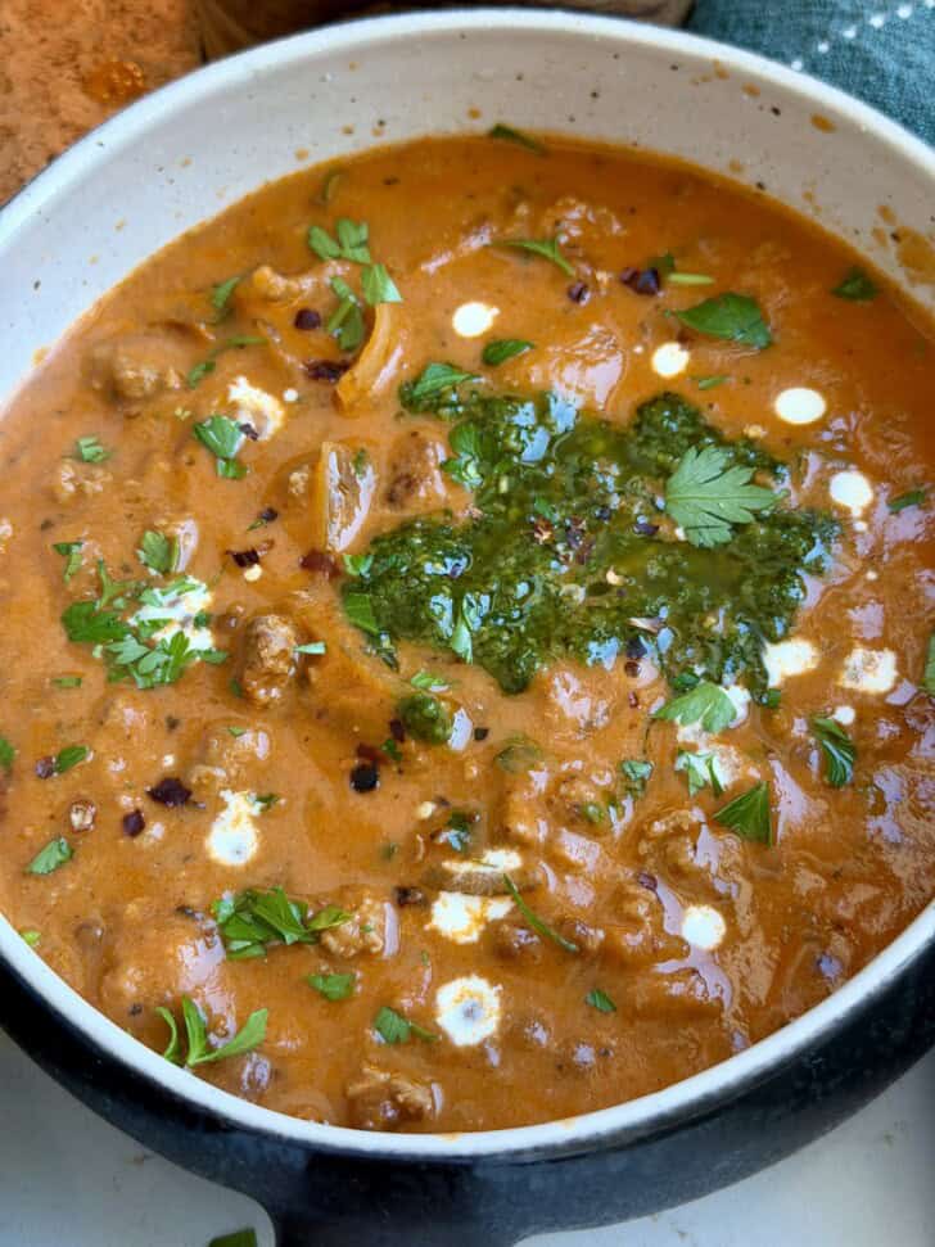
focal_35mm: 48
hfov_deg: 30.3
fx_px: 1729
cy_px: 624
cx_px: 468
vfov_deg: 39.7
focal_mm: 6.8
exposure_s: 1/73
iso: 100
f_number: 1.8
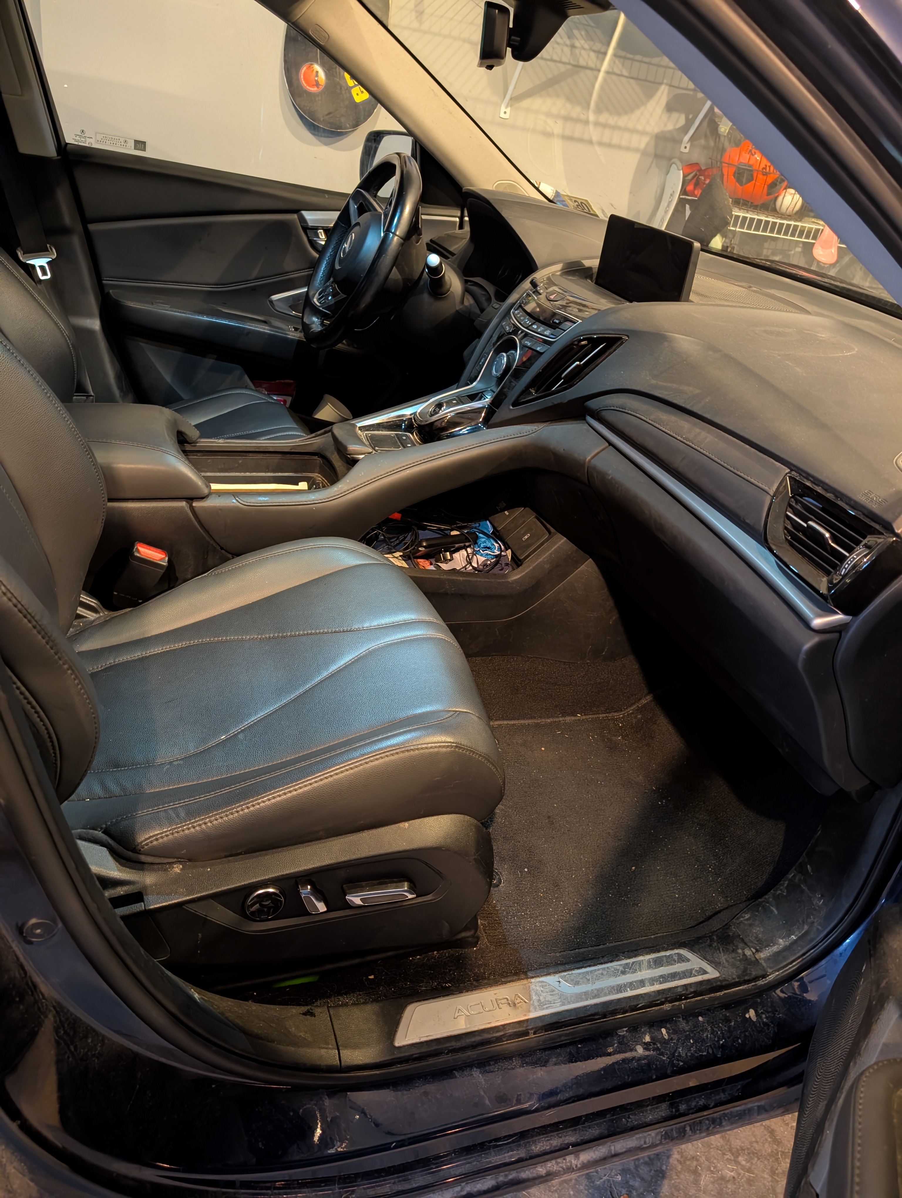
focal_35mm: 24
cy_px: 599
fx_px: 832
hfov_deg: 56.9
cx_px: 451
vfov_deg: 71.5
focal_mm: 6.9
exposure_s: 1/13.3
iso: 1168
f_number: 1.68
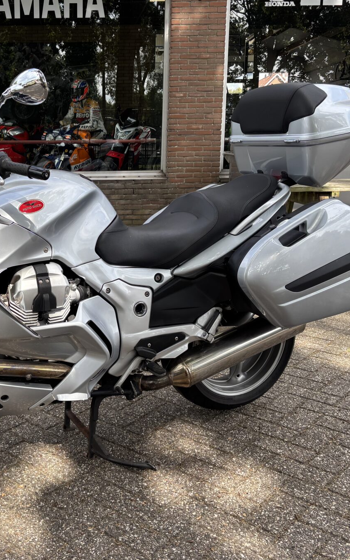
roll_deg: +0.2
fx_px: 595
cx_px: 61
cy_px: 266
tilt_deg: -11.0
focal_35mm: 39
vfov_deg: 50.4
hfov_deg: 31.8
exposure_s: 1/697
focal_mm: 5.96
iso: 50
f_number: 1.6
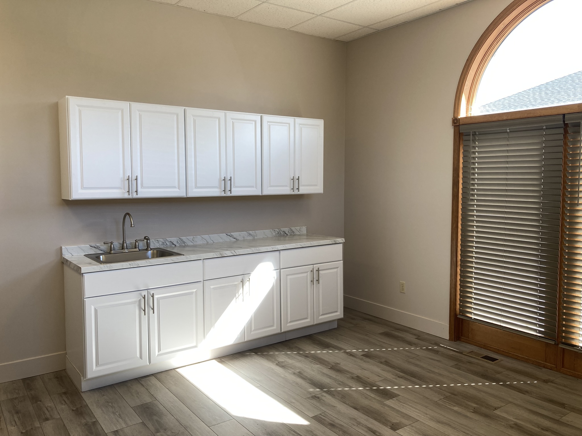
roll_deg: -0.1
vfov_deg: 49.7
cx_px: 291
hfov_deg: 63.4
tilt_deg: -4.5
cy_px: 218
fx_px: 471
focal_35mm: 28
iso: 25
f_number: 1.8
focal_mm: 3.99
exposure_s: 1/120
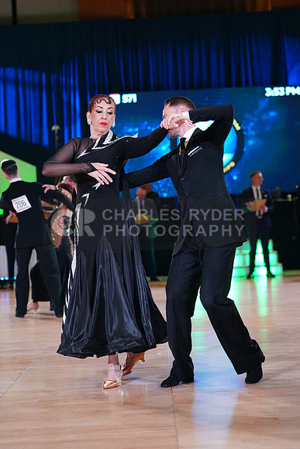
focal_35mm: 70
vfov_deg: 28.8
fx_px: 874
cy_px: 224
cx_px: 150
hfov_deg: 19.5
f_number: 2.8
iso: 2000
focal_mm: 70
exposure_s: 1/400
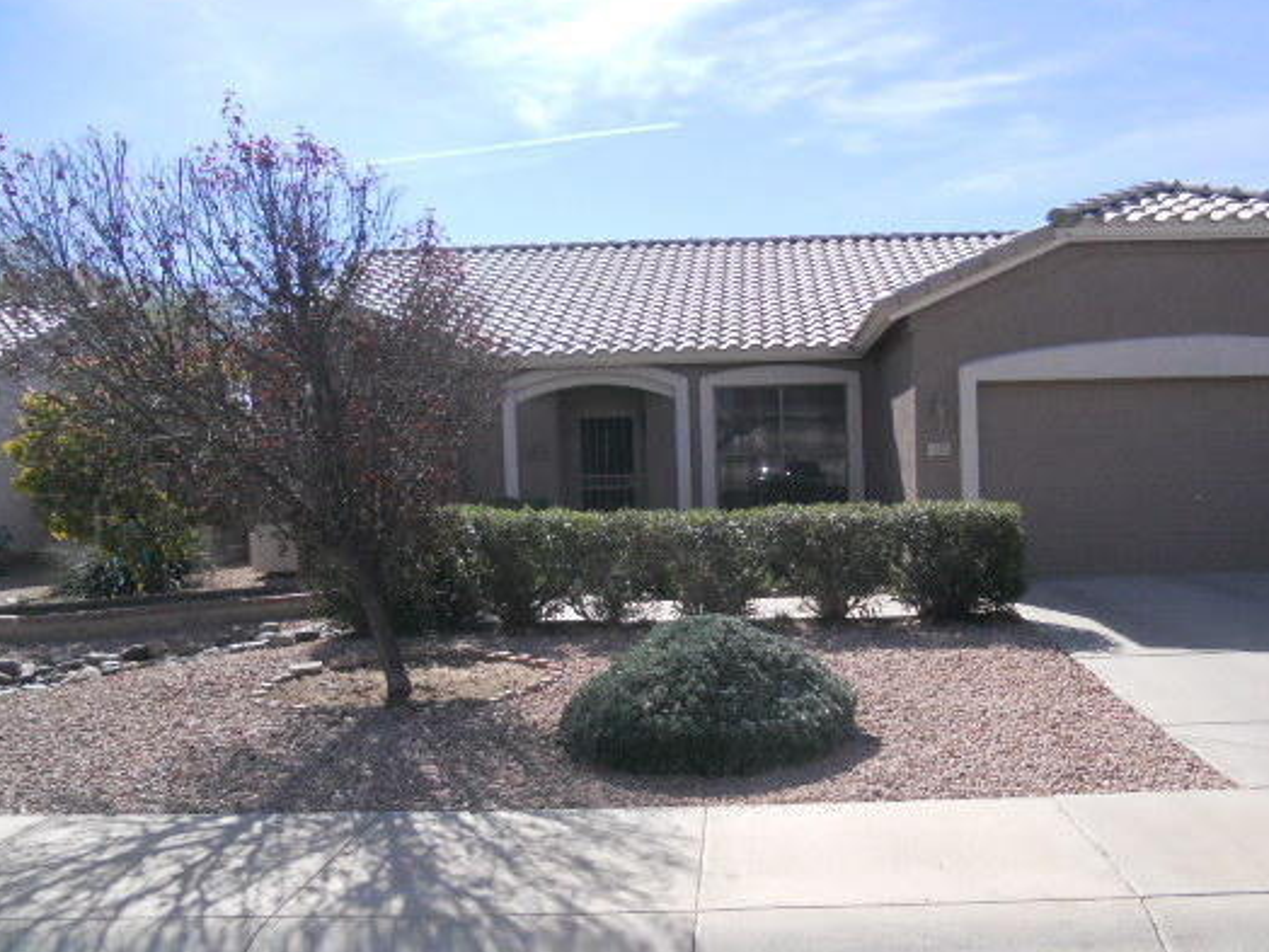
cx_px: 765
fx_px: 1210
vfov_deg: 42.8
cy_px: 545
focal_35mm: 33
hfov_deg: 54.9
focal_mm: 4.9
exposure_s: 1/640
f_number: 8
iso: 400
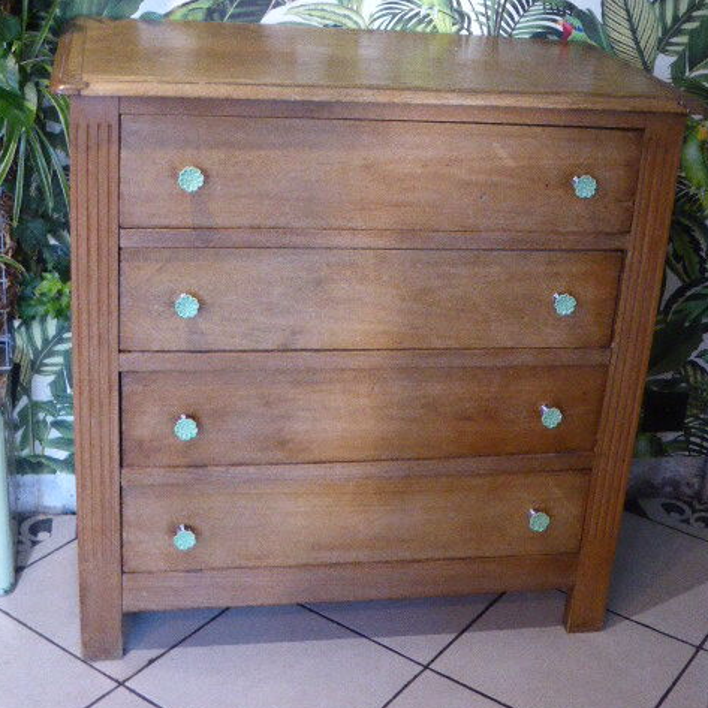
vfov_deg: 30.9
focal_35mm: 55
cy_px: 250
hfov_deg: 31.1
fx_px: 1273
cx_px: 352
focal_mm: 7.9
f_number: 4.1
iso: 800
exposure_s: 1/15
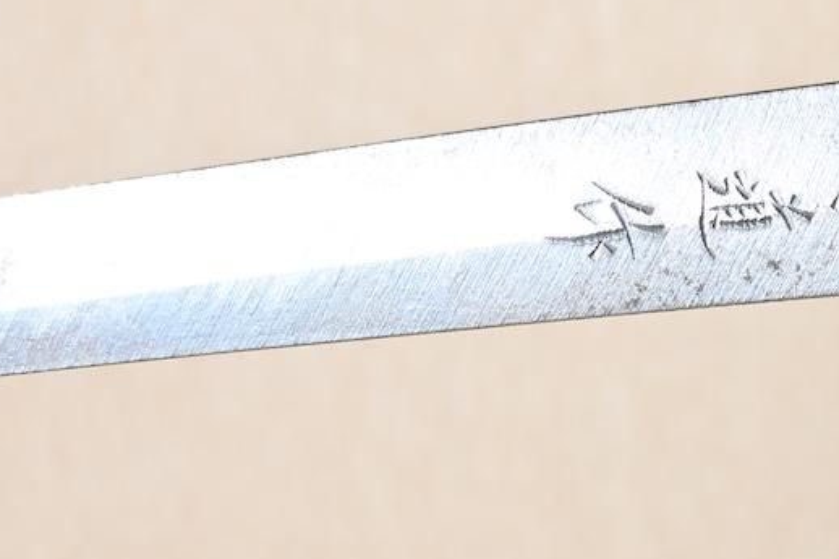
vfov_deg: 8.9
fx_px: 3588
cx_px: 901
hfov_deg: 13.1
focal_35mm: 154
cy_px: 211
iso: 100
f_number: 4.2
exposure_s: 1/2
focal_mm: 38
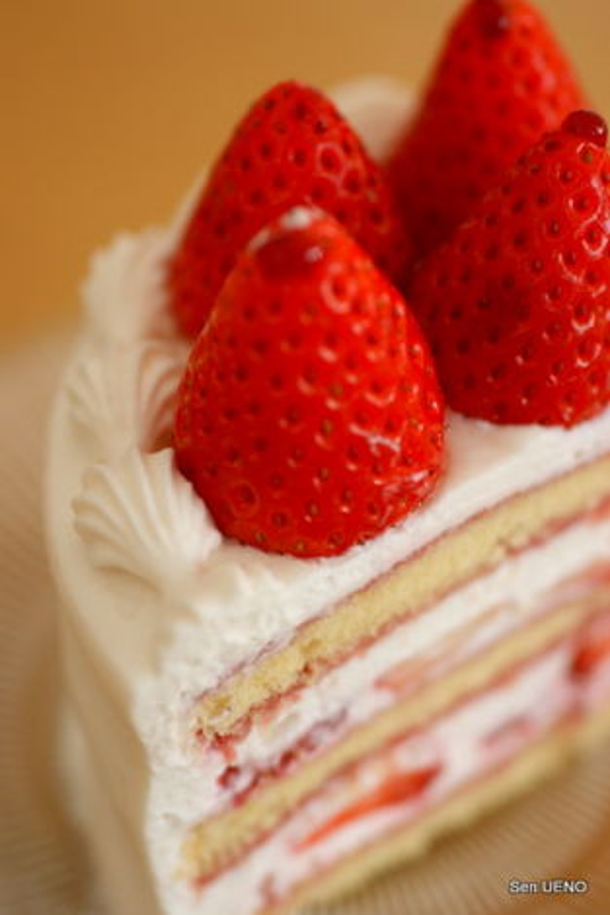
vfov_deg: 27.0
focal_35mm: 75
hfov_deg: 18.2
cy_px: 458
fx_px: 1908
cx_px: 305
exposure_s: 1/80
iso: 160
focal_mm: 50
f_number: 3.5
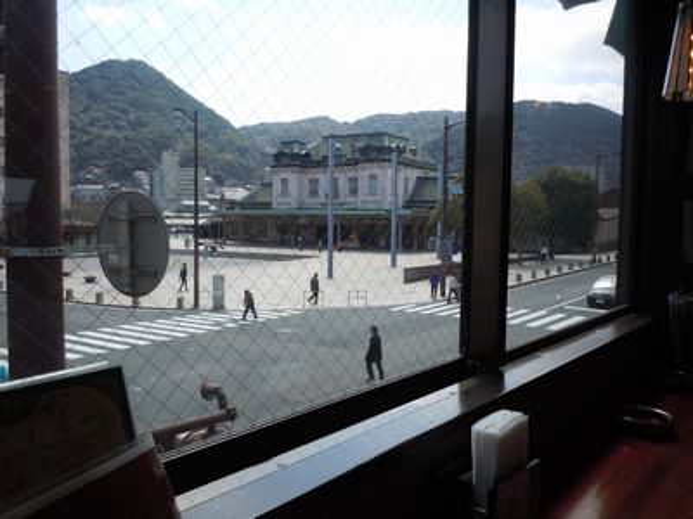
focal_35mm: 28
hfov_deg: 63.4
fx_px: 561
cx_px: 346
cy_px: 260
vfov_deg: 49.7
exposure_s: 1/500
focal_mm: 5
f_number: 3.7
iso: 100
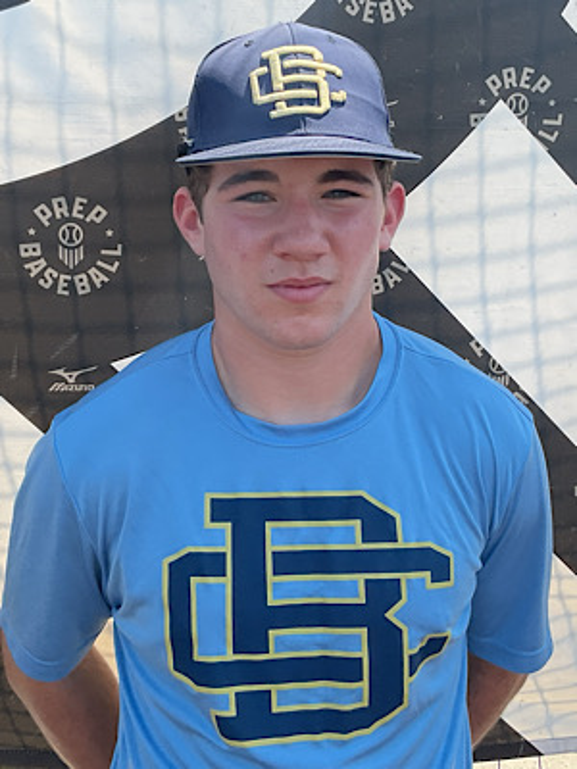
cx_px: 288
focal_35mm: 29
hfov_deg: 48.2
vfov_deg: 61.7
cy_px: 384
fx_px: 645
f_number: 1.8
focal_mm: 3
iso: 16
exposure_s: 1/759
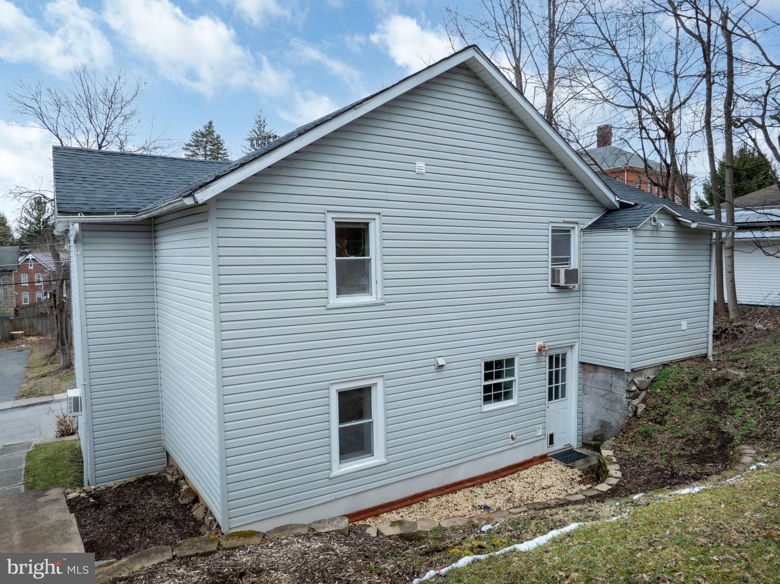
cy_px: 292
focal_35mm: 24
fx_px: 540
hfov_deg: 71.6
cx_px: 390
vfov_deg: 56.8
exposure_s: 1/60
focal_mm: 12.29
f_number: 7.1
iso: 100
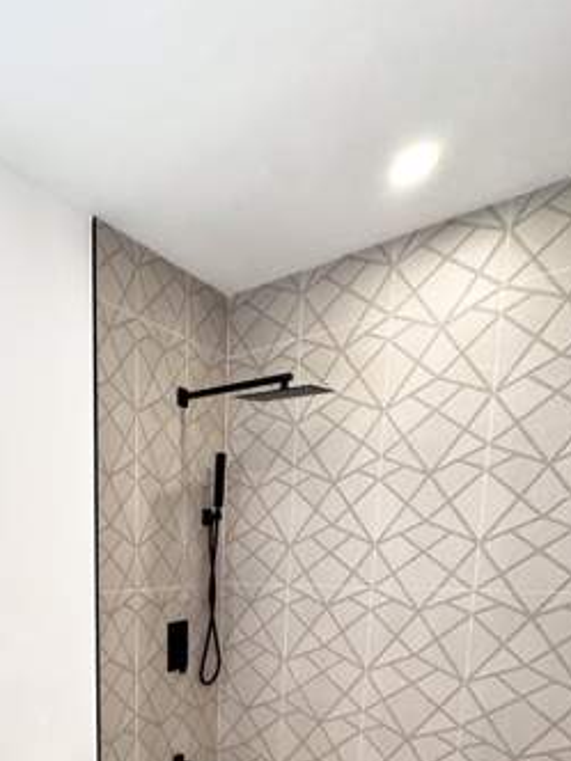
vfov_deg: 58.1
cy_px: 651
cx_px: 53
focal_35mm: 27
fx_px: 594
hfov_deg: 46.2
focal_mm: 2.22
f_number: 2.2
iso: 160
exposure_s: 1/120
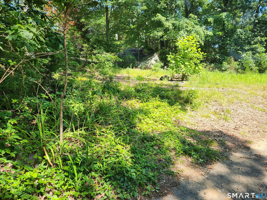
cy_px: 100
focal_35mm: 23
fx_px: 177
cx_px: 134
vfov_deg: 58.9
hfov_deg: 73.9
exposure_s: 1/389
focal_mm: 5.4
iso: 20
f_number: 1.8
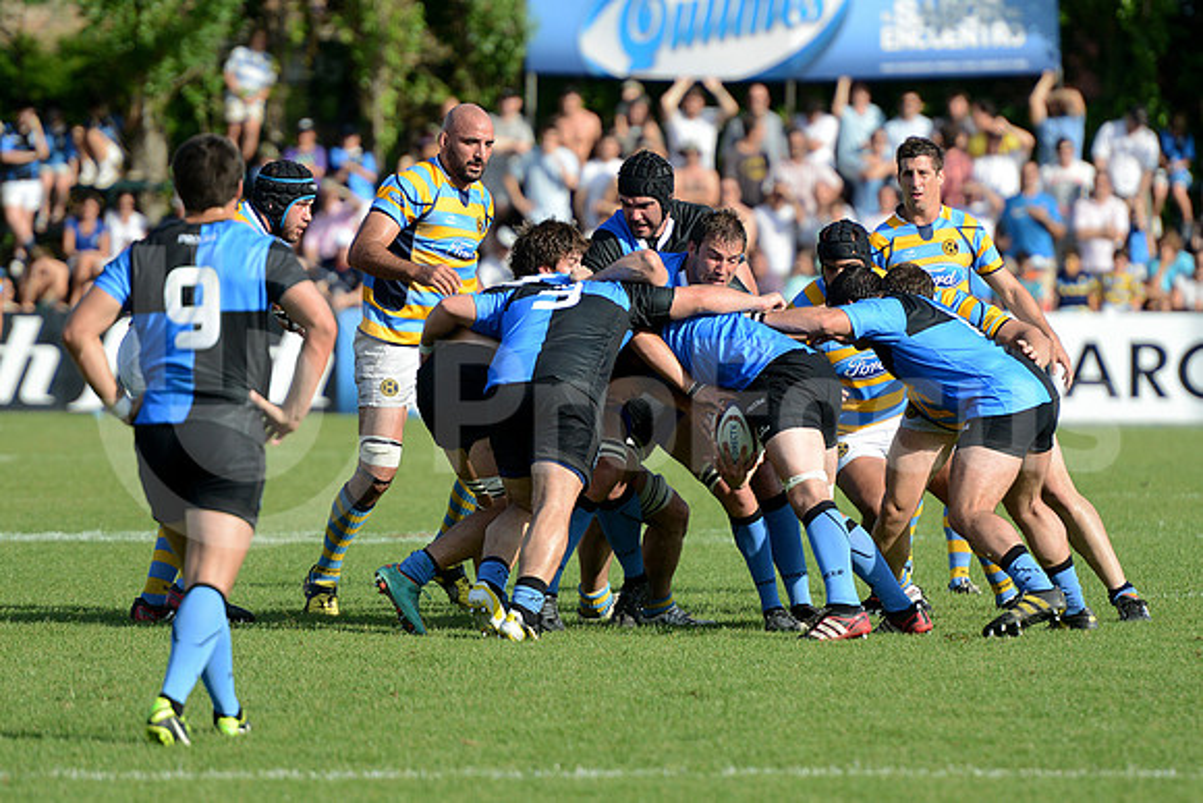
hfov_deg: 7.6
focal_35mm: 270
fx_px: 9024
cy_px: 402
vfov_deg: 5.1
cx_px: 602
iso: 500
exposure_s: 1/1600
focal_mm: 270
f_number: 4
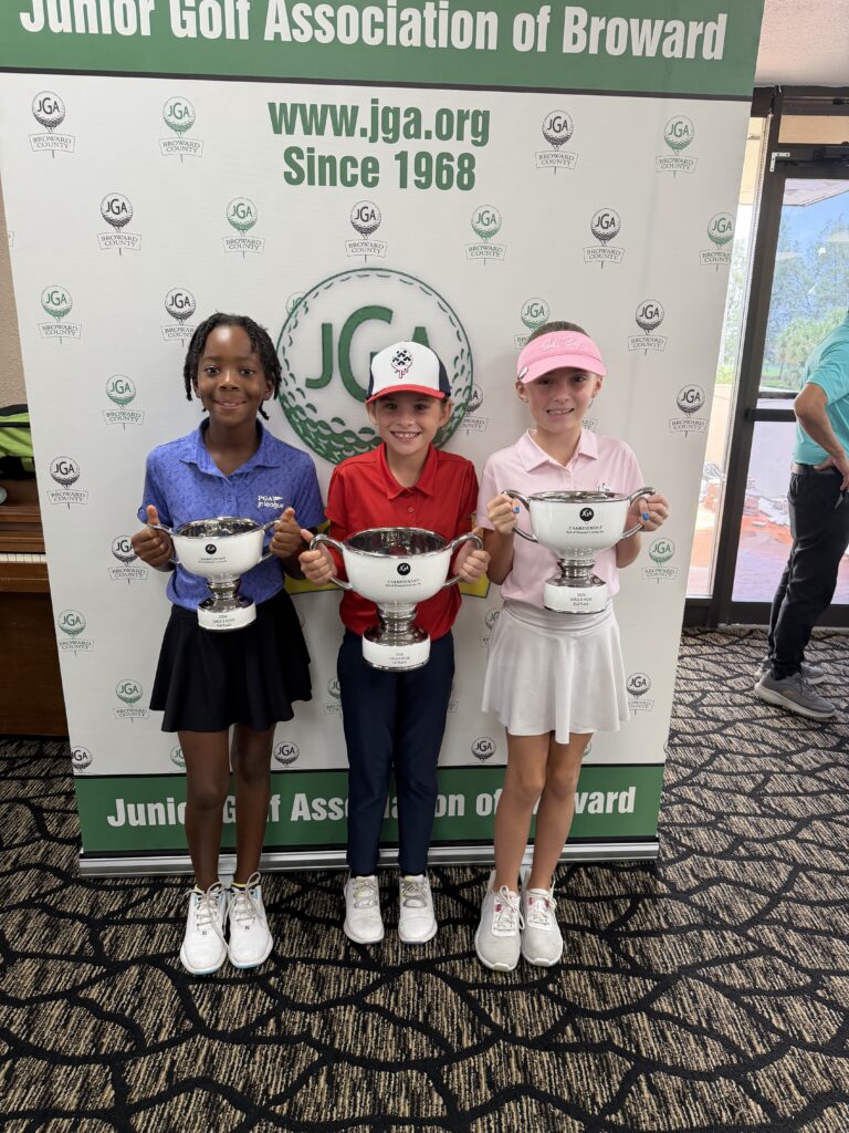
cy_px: 566
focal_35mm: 24
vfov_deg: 71.6
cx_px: 424
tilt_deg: -16.0
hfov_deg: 56.8
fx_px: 785
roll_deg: -1.0
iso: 160
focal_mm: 6.76
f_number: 1.78
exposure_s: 1/120
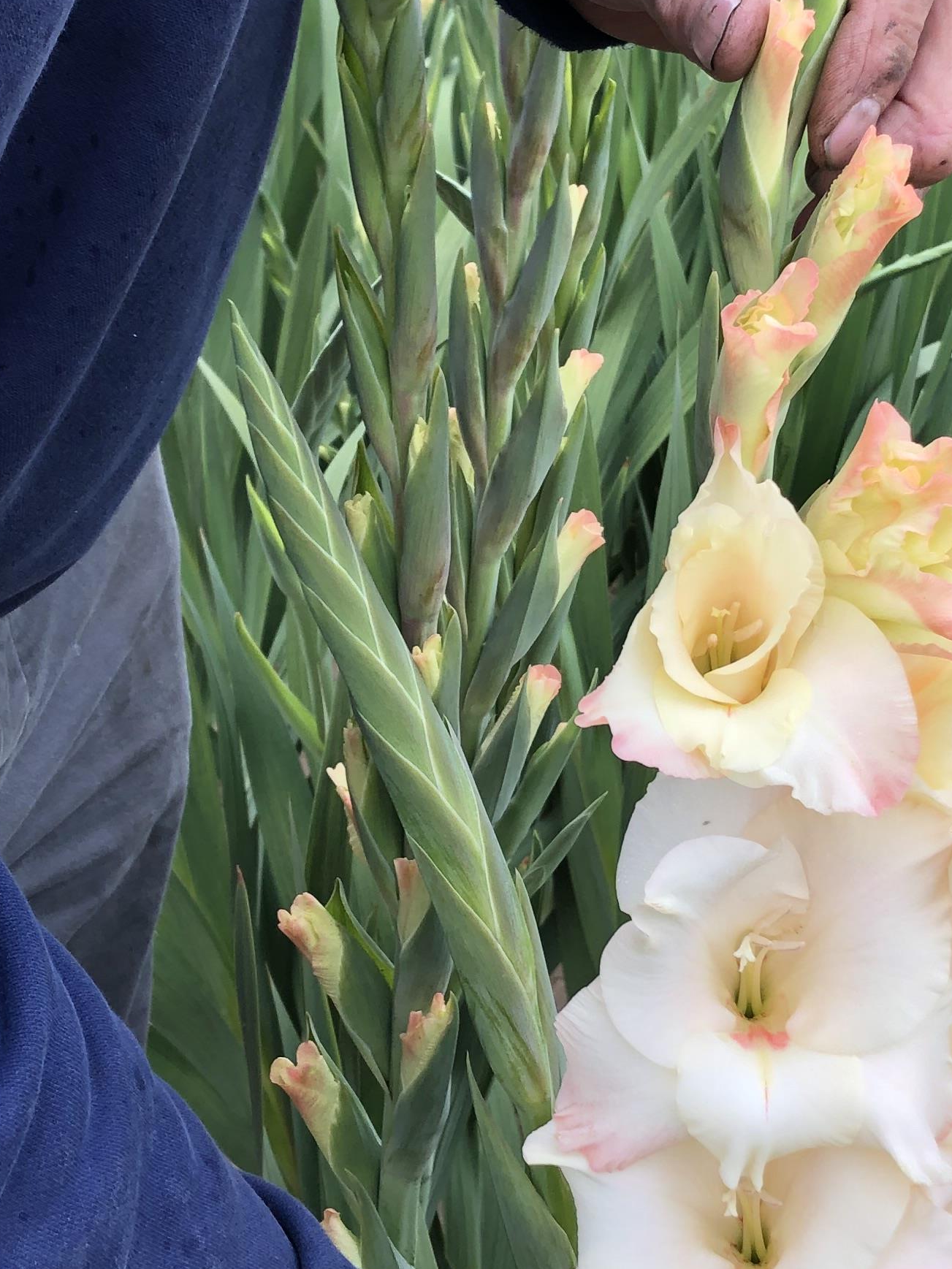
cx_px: 544
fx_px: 2383
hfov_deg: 22.6
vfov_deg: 29.8
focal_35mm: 65
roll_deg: -1.6
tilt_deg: -29.6
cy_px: 611
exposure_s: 1/120
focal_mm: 3.99
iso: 50
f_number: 1.8
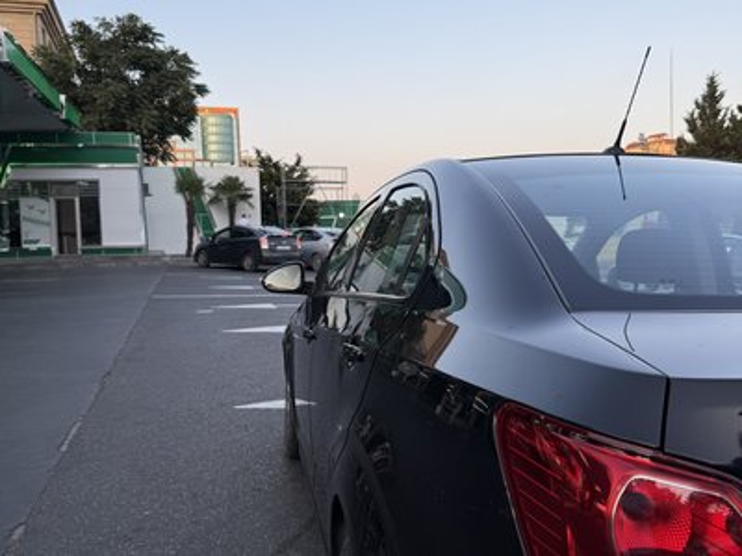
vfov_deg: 56.8
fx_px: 514
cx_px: 371
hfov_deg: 71.6
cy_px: 278
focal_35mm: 24
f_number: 1.78
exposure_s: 1/665
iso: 80
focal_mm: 6.76
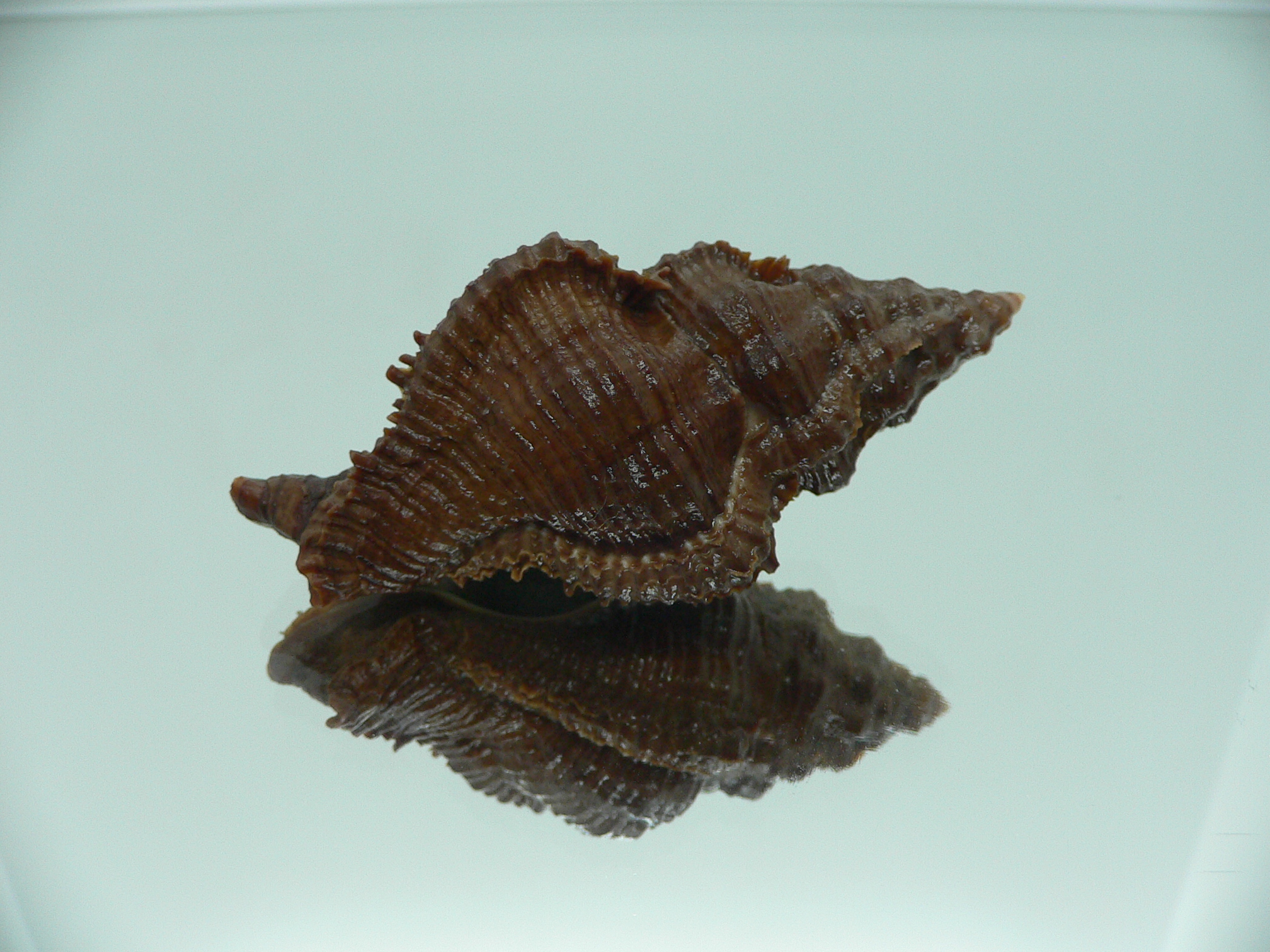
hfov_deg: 52.6
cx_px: 635
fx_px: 1284
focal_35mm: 35
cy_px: 476
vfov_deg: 40.7
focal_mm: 4.6
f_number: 2.8
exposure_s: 1/60
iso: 150
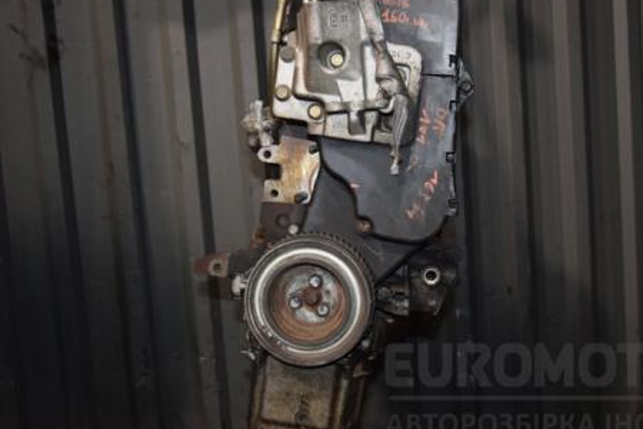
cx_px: 359
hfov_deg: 41.1
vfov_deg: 28.0
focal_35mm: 48
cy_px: 174
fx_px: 857
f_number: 5
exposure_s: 1/60
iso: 800
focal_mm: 24
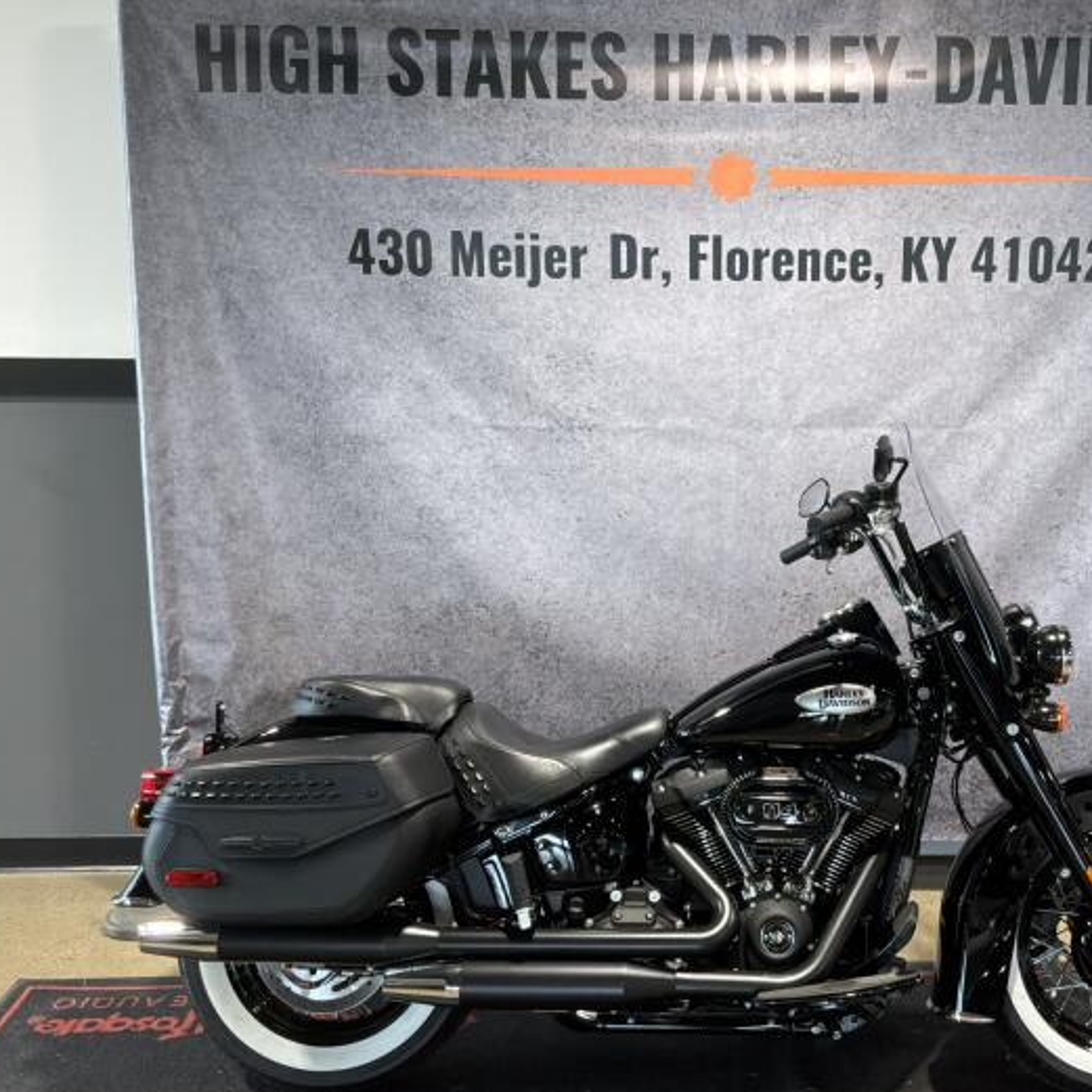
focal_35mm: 38
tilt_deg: -9.9
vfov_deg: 43.9
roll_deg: -0.7
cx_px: 744
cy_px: 545
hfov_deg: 43.1
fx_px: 1356
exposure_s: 1/99
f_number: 1.8
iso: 64
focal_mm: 3
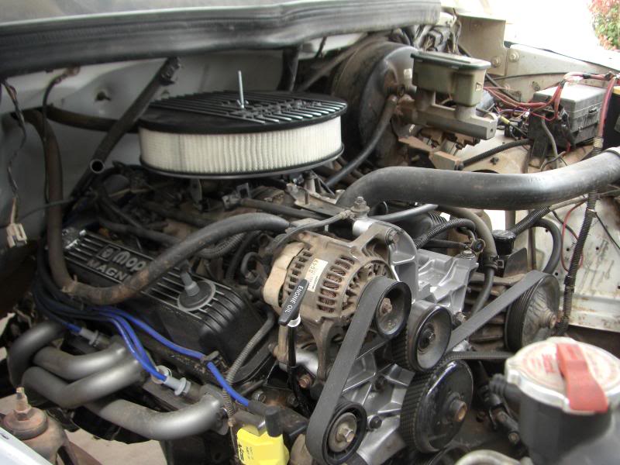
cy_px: 232
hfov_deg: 49.0
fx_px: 681
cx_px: 310
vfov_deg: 37.7
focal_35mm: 38
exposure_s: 1/60
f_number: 3.4
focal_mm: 6.3
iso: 100
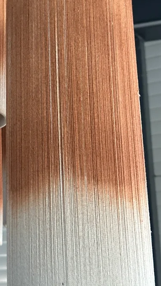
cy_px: 93
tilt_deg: +18.7
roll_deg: -1.3
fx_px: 615
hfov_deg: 14.7
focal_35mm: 81
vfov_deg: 26.0
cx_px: 6
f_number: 1.8
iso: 200
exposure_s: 1/33
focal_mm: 6.9
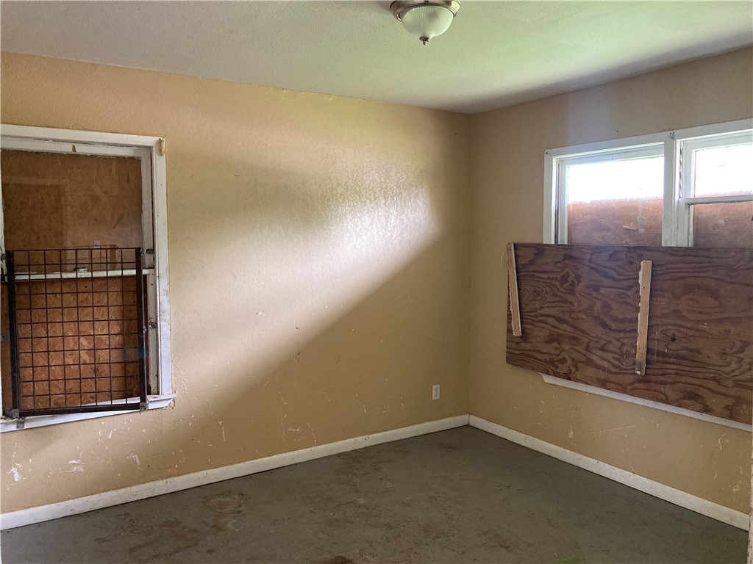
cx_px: 376
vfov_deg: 49.7
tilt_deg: -3.1
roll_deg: +0.7
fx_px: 609
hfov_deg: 63.4
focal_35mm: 28
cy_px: 282
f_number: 1.8
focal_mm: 3.99
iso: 320
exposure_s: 1/60
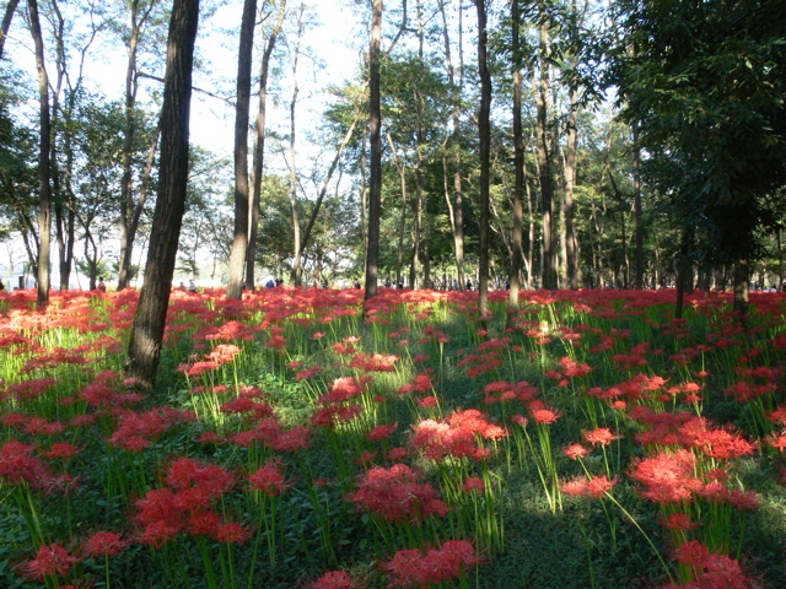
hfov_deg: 52.6
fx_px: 795
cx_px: 393
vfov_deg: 40.7
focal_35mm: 35
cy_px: 294
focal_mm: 7.4
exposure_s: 1/25
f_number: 10
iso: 200
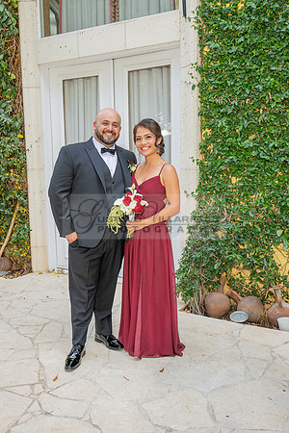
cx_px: 144
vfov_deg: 54.4
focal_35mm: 35
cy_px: 216
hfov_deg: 37.9
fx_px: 421
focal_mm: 35
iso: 200
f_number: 5
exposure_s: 1/200
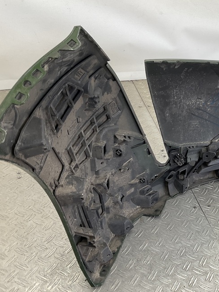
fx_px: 380
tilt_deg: -34.3
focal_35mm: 45
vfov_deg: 42.1
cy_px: 143
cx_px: 212
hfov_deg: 30.2
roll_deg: -9.5
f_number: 1.8
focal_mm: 3
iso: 25
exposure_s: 1/100
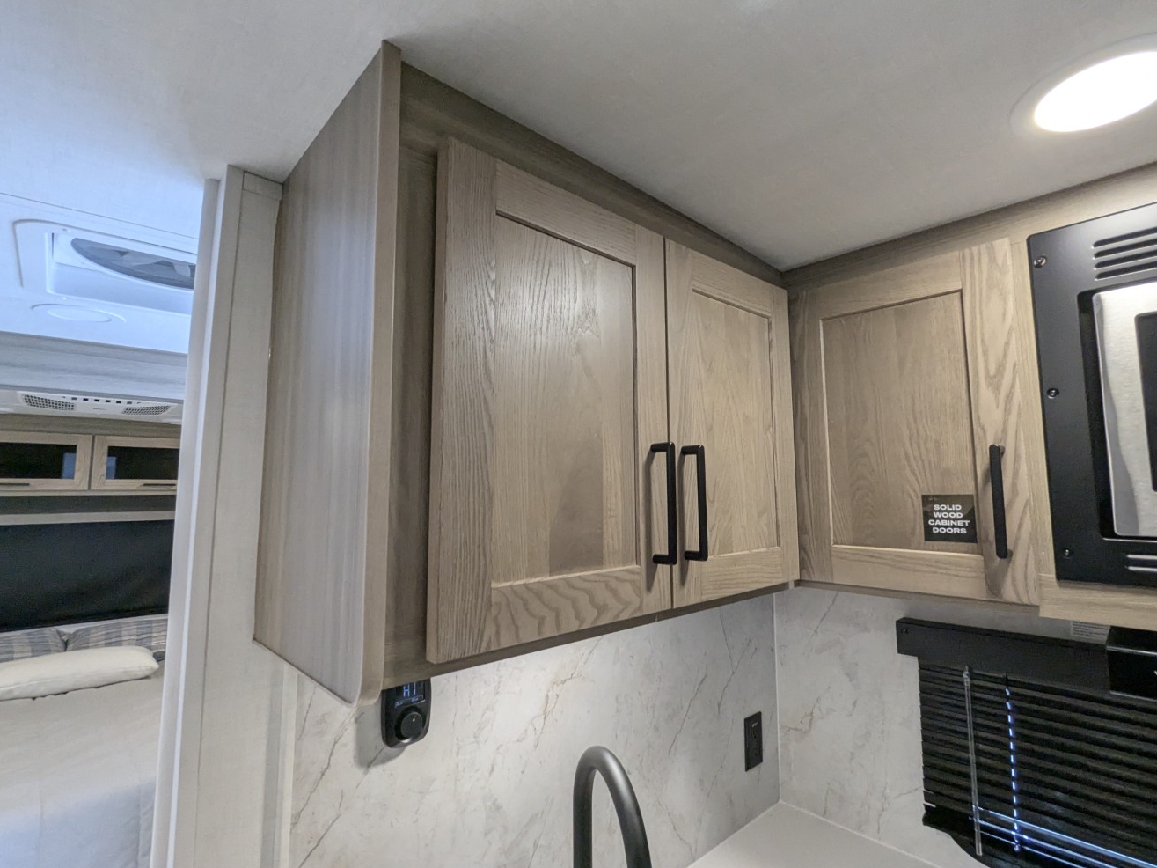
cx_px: 601
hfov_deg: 91.0
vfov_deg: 74.7
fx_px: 568
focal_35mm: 17
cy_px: 428
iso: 228
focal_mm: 2.35
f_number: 2.2
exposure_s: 1/125
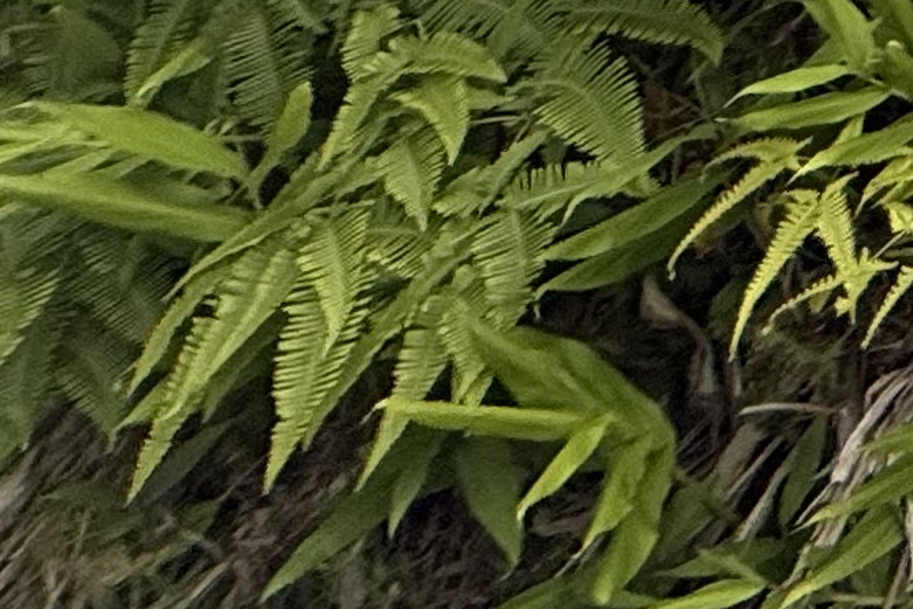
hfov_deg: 12.6
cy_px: -1343
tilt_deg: +0.9
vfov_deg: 10.1
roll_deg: -0.5
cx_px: 2547
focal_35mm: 88
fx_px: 2232
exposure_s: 1/596
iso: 64
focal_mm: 2.22
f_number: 2.2
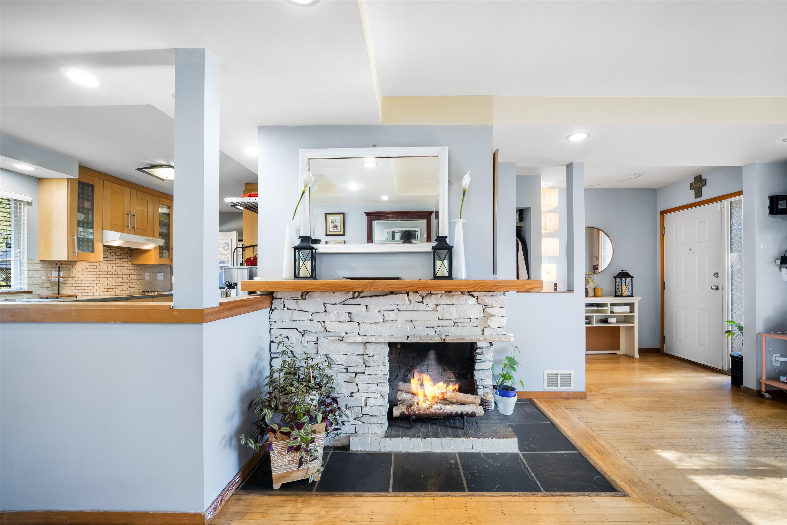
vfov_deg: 83.3
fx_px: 295
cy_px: 262
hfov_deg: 106.3
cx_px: 394
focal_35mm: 14
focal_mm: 9
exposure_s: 1/8
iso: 250
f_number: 9
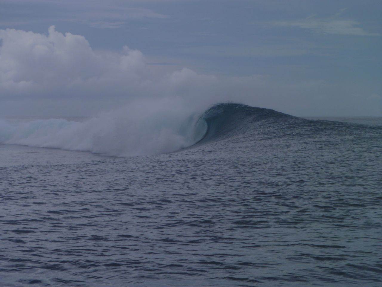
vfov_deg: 10.6
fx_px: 1545
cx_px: 191
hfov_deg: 14.1
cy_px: 144
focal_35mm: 140
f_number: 7.1
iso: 80
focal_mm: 25.2
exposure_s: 1/320
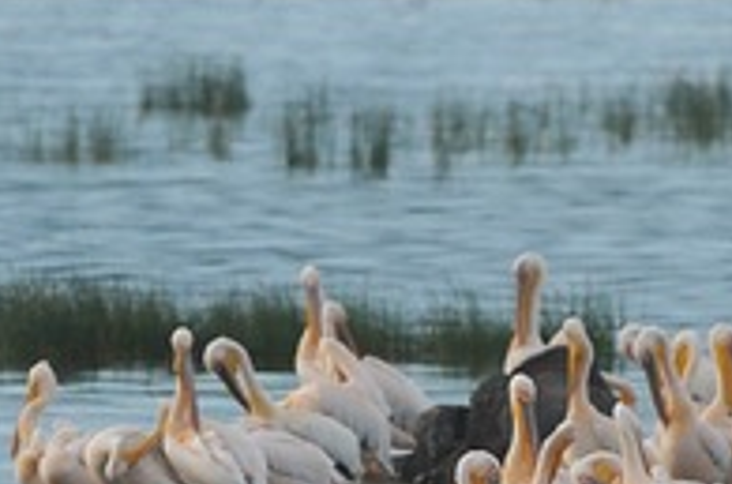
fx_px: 52129
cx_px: 334
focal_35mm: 2570
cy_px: 332
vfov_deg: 0.5
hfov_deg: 0.8
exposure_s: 1/200
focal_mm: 500
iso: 500
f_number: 10
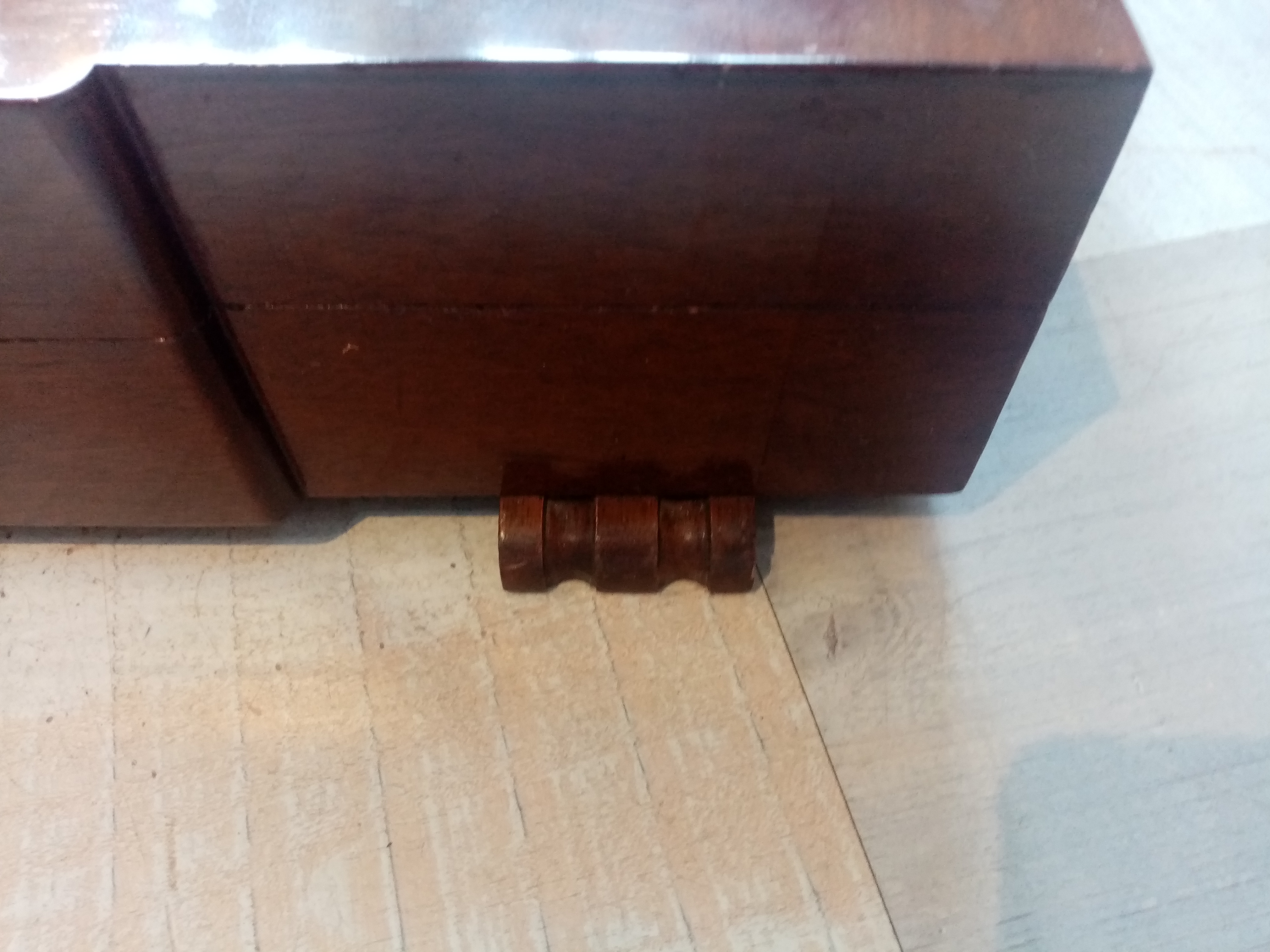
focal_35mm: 26
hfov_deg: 67.3
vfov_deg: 53.1
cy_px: 476
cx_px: 635
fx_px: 954
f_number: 1.8
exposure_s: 1/25
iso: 503
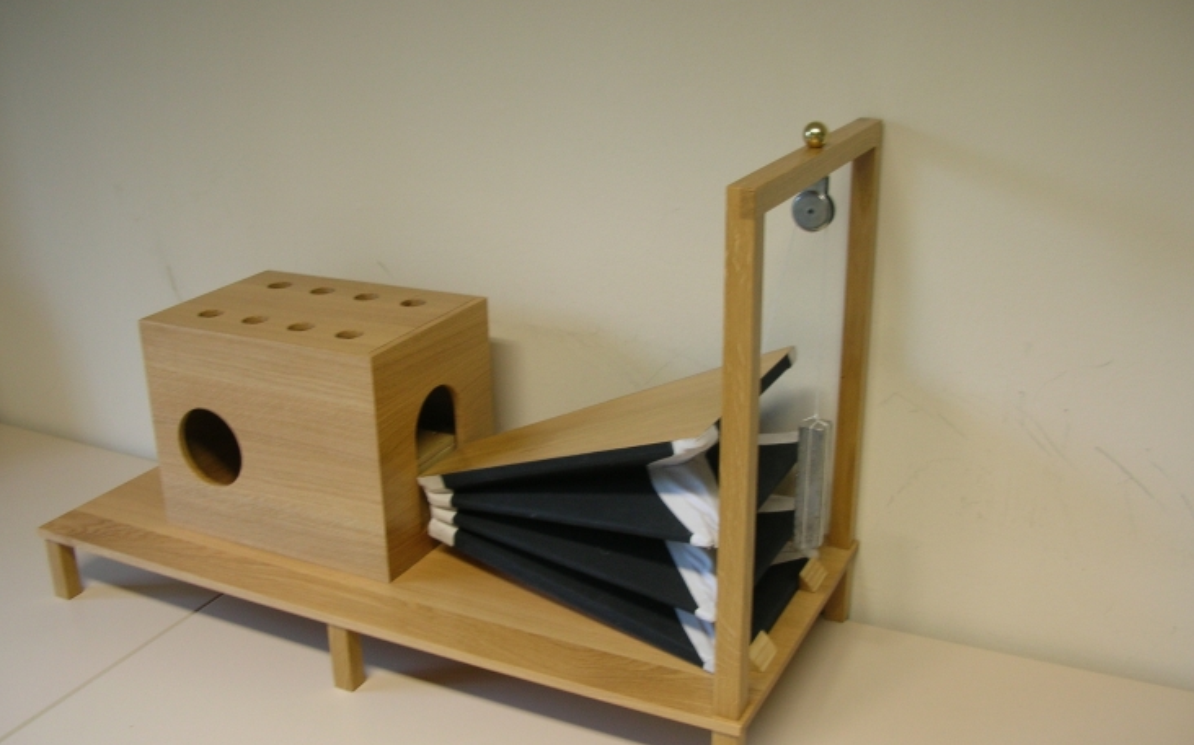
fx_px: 1236
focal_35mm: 38
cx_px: 599
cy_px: 397
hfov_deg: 51.6
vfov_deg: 33.5
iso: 50
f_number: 2.8
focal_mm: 5.8
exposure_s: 1/9.1
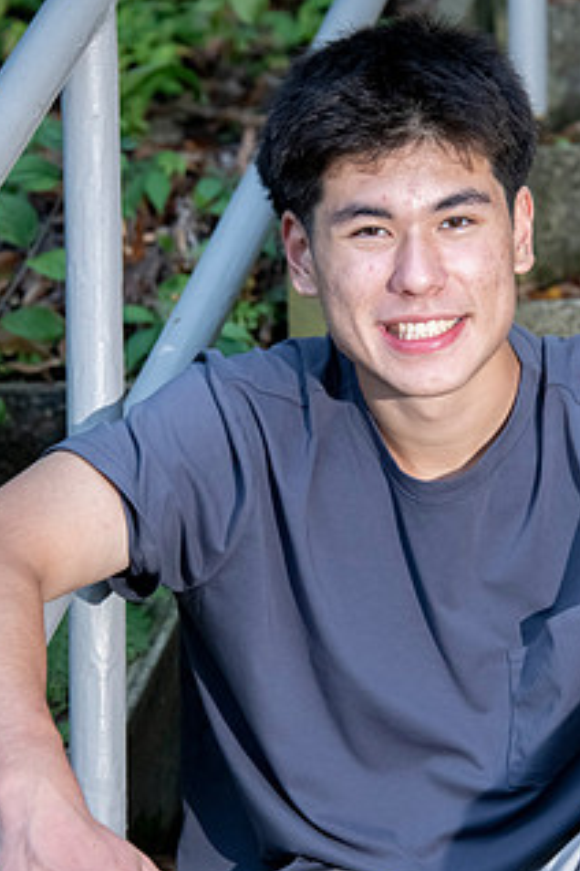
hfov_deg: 7.2
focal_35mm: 191
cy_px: 518
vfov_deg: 10.8
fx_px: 4615
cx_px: 394
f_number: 6.3
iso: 5000
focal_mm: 135
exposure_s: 1/160
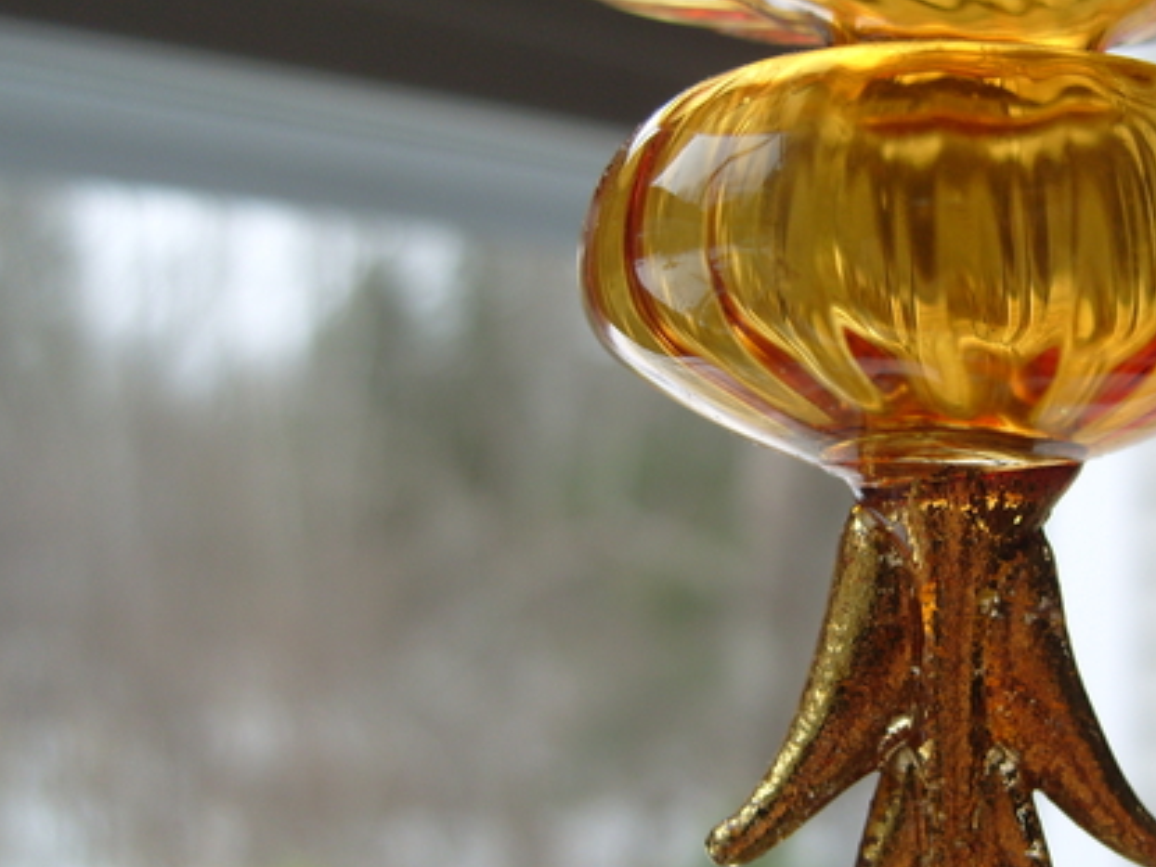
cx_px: 783
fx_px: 1803
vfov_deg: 27.0
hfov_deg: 35.2
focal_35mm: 54
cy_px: 502
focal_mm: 7.8
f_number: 2.8
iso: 80
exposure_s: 1/60
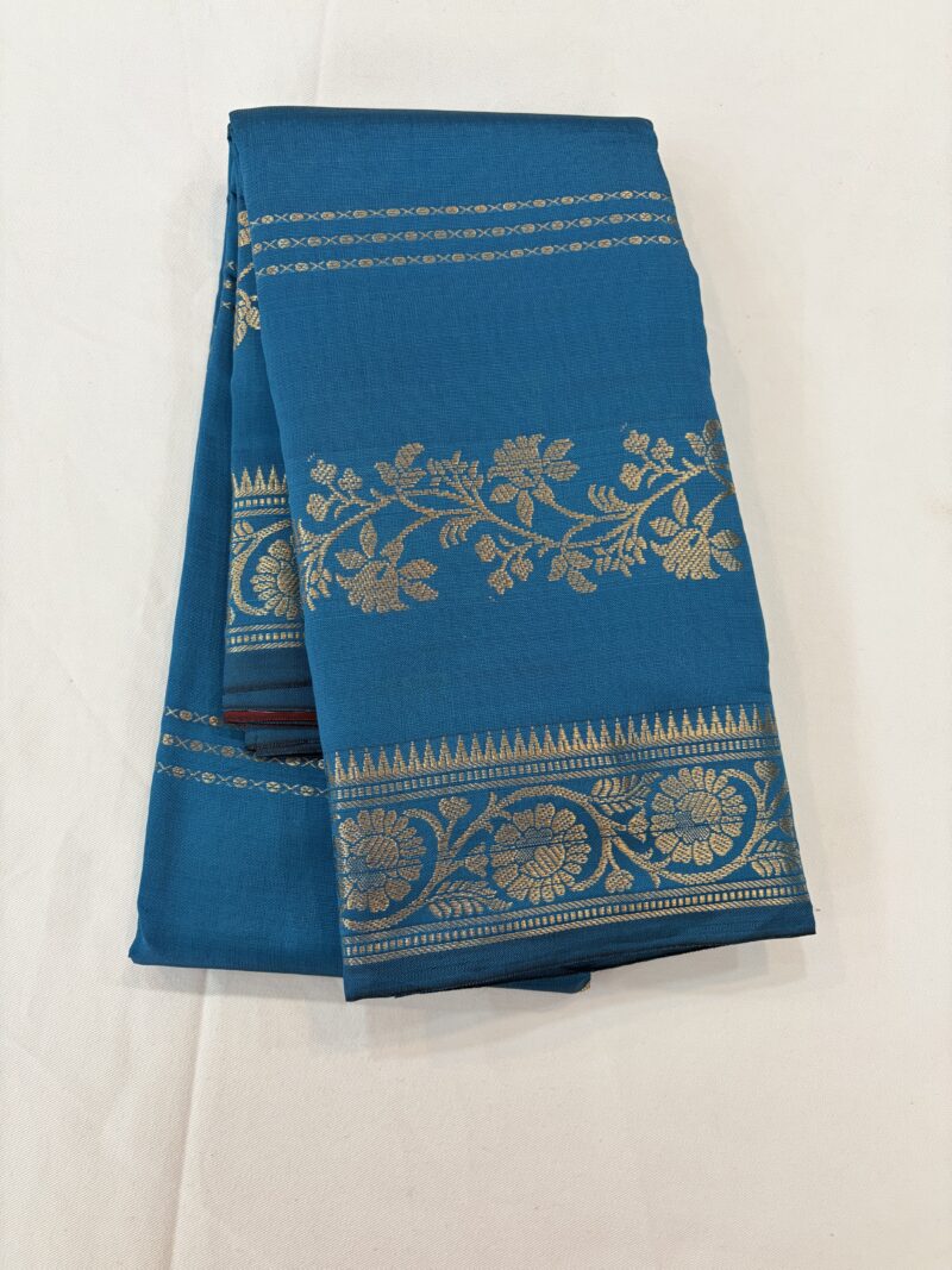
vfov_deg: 67.3
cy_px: 635
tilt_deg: -81.5
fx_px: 954
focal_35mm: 26
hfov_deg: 53.1
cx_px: 476
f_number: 1.6
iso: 160
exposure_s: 1/50
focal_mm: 5.96
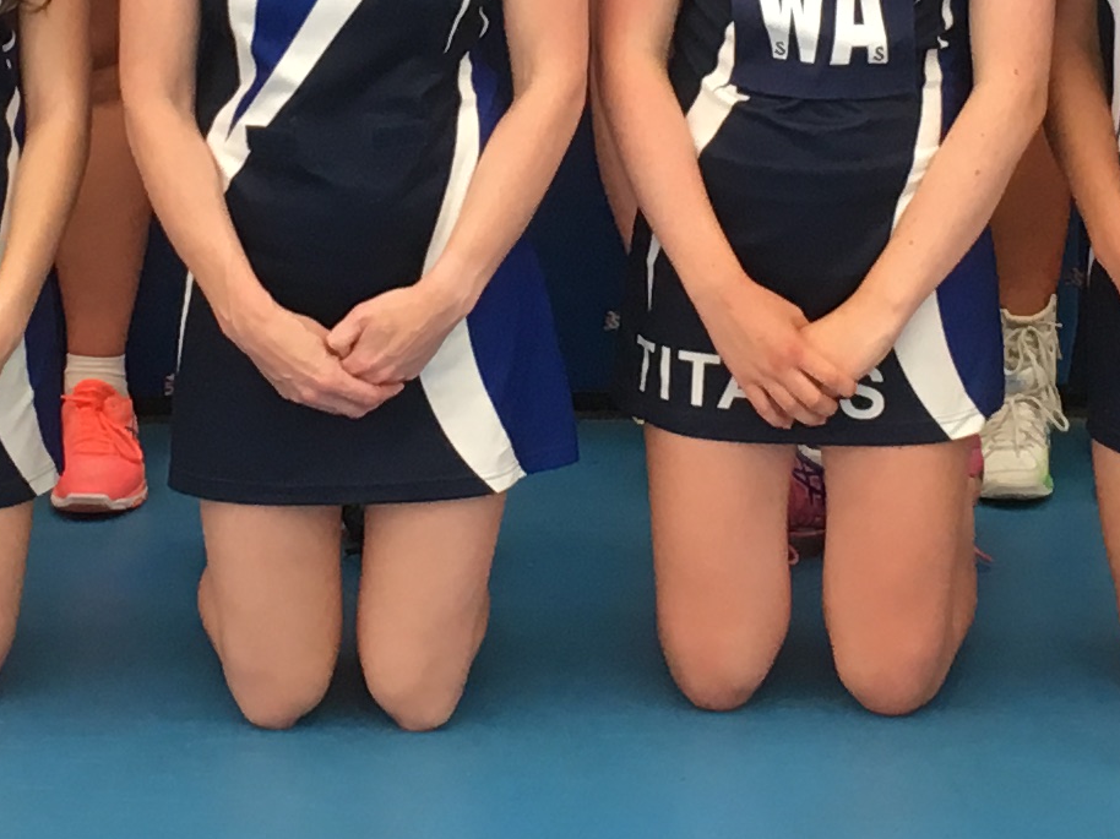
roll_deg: +0.6
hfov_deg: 15.4
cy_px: -206
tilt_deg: -8.6
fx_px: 4140
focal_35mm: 128
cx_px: 403
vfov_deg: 11.3
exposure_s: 1/33
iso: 40
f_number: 2.2
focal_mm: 4.15
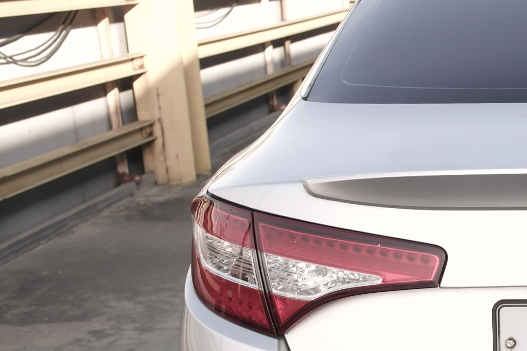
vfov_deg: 16.2
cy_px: 325
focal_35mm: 83
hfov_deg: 22.0
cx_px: 689
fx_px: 1215
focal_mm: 20
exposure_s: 1/200
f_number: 5.6
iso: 100
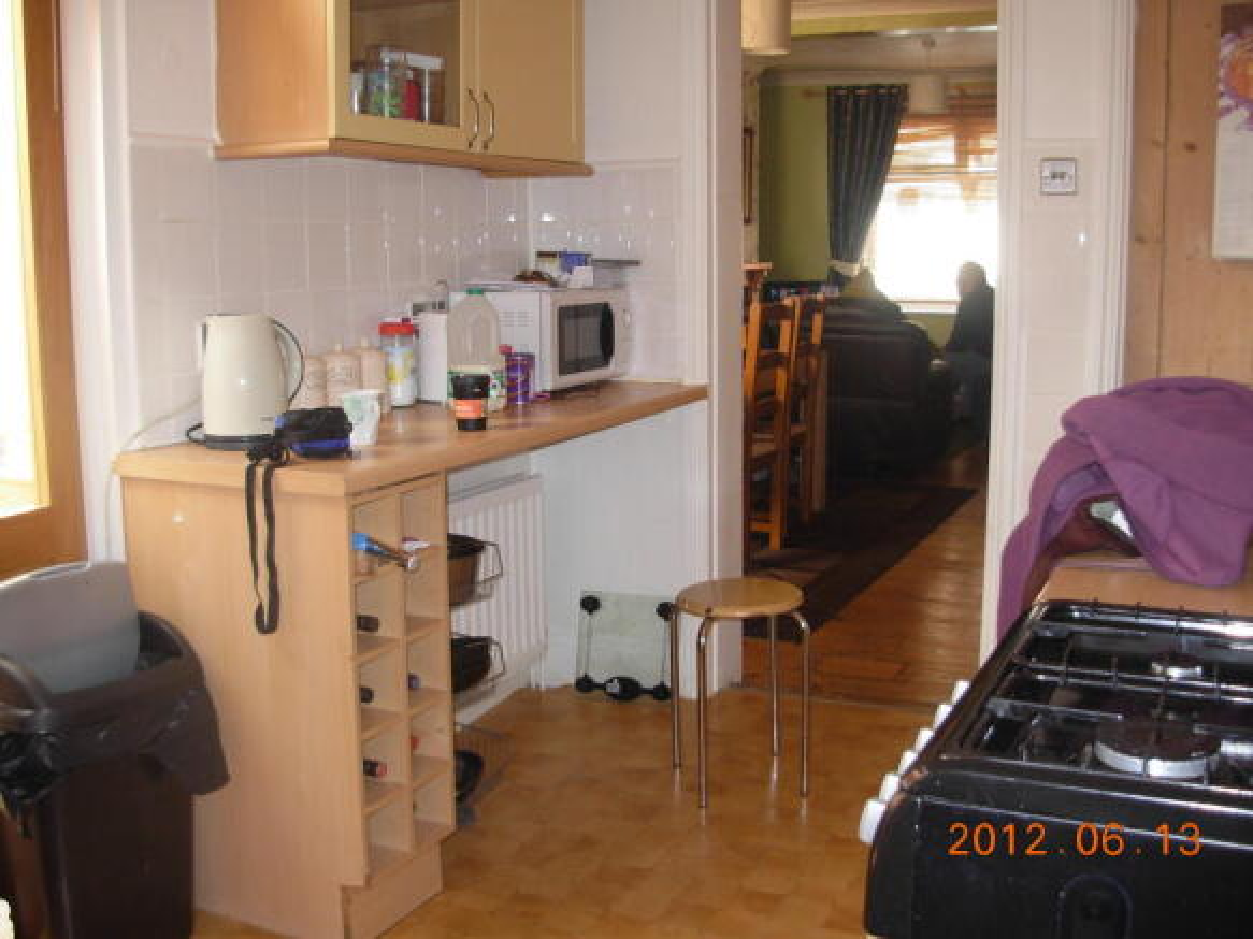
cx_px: 626
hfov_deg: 49.0
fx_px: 1375
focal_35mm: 38
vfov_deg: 37.7
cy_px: 470
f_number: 2.9
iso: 122
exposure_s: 1/34.8
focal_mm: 6.3
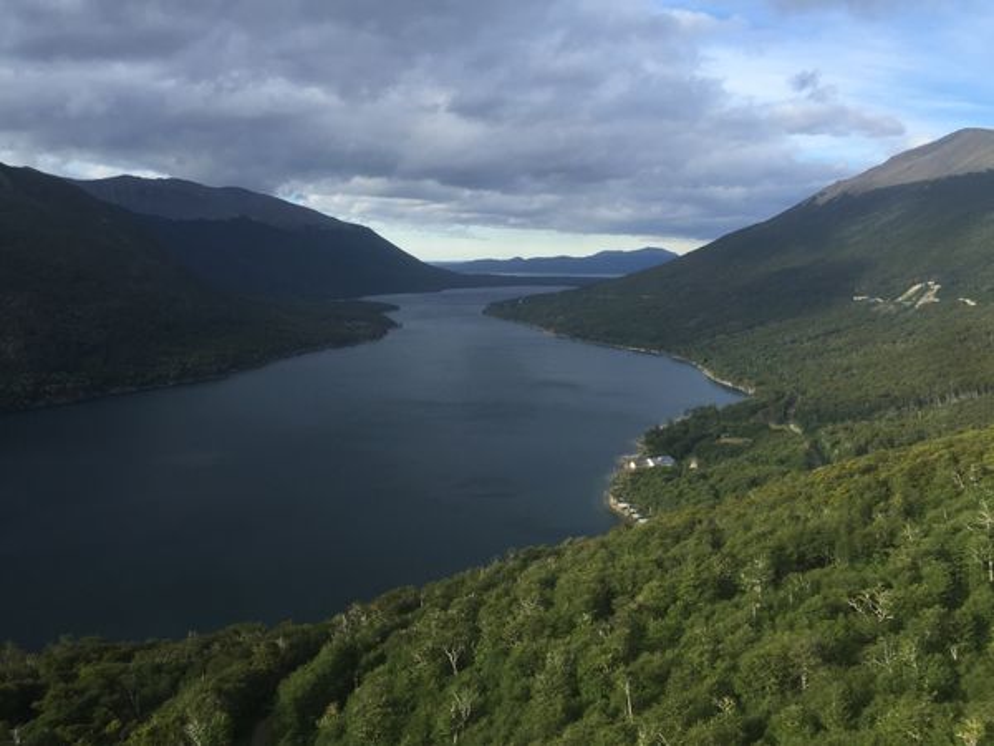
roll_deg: -1.1
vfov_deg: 48.2
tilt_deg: -8.4
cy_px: 373
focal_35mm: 29
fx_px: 833
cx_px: 497
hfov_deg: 61.7
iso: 32
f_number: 2.2
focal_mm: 4.15
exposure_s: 1/1014
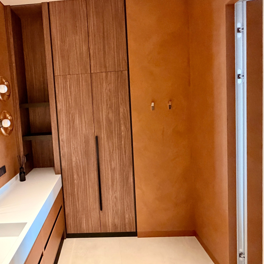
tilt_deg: -5.1
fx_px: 198
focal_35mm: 23
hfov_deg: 65.8
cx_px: 92
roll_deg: +0.8
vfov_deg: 67.2
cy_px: 125
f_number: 2.2
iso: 800
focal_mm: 2.22
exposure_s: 1/50
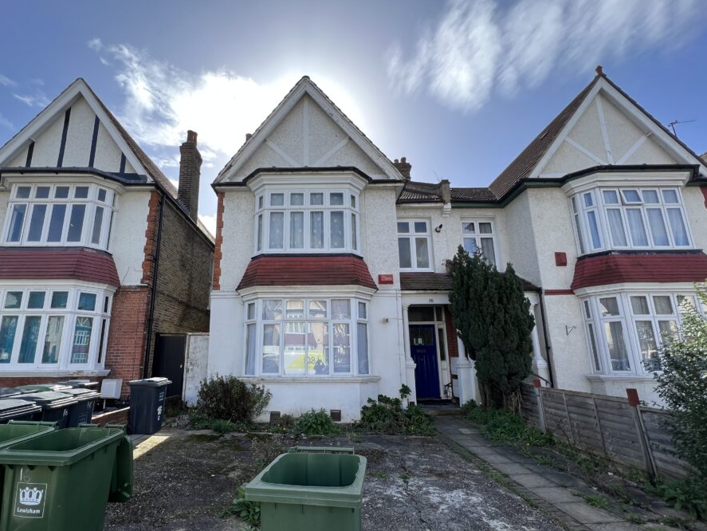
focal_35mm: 15
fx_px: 306
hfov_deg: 97.7
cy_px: 291
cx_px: 313
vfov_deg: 81.6
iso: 32
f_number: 1.8
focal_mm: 1.57
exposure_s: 1/821
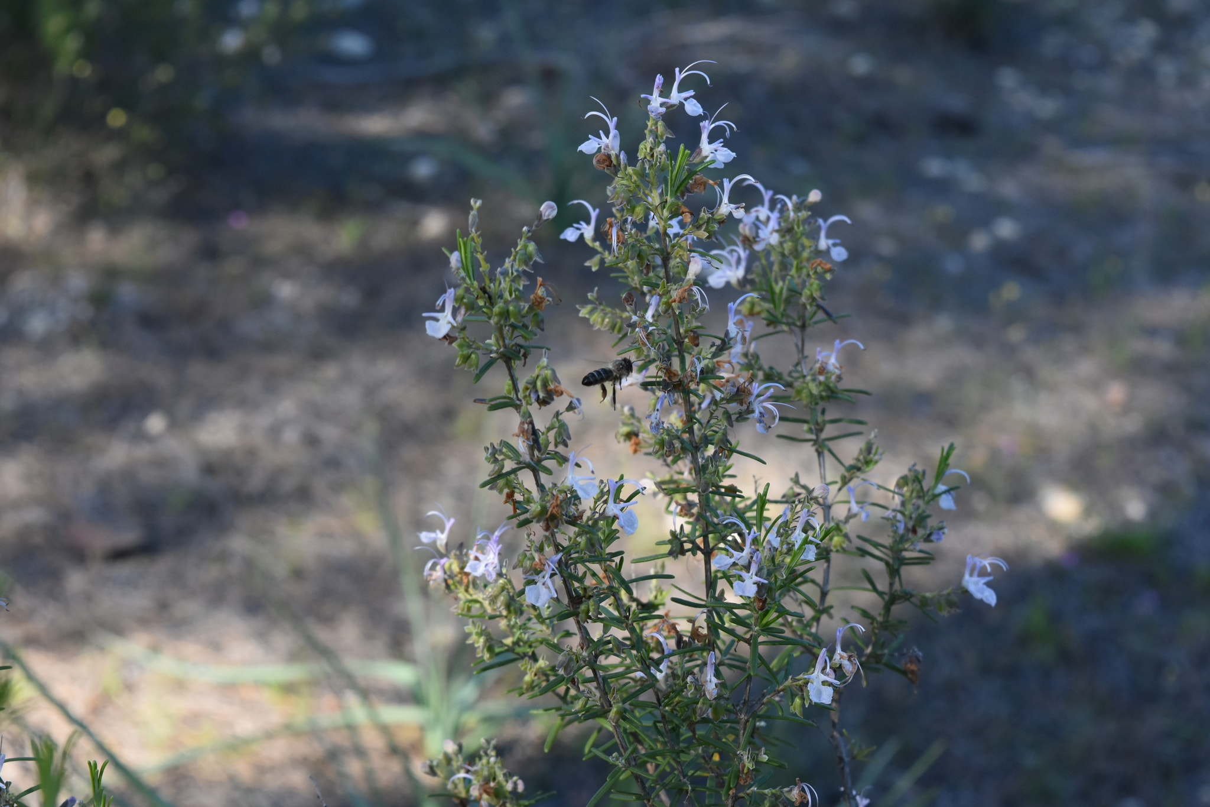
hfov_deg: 24.6
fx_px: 2772
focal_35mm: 82
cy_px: 404
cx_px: 605
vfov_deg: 16.6
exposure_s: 1/500
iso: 800
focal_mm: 55
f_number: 8
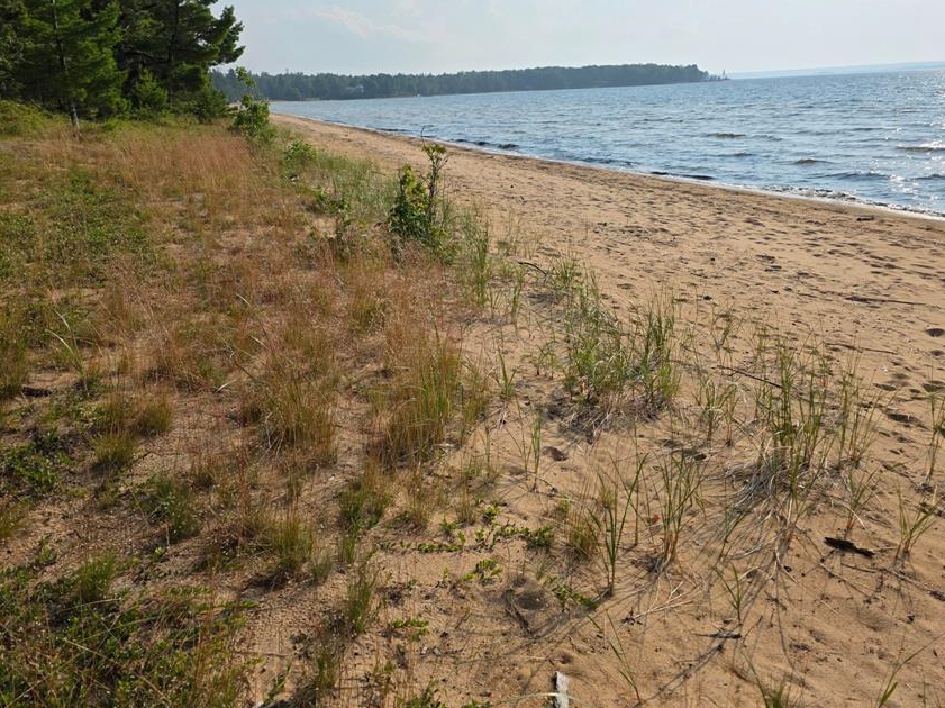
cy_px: 312
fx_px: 764
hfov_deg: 63.4
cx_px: 438
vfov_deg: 49.6
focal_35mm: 28
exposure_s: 1/7944
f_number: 1.7
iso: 64
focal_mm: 6.3
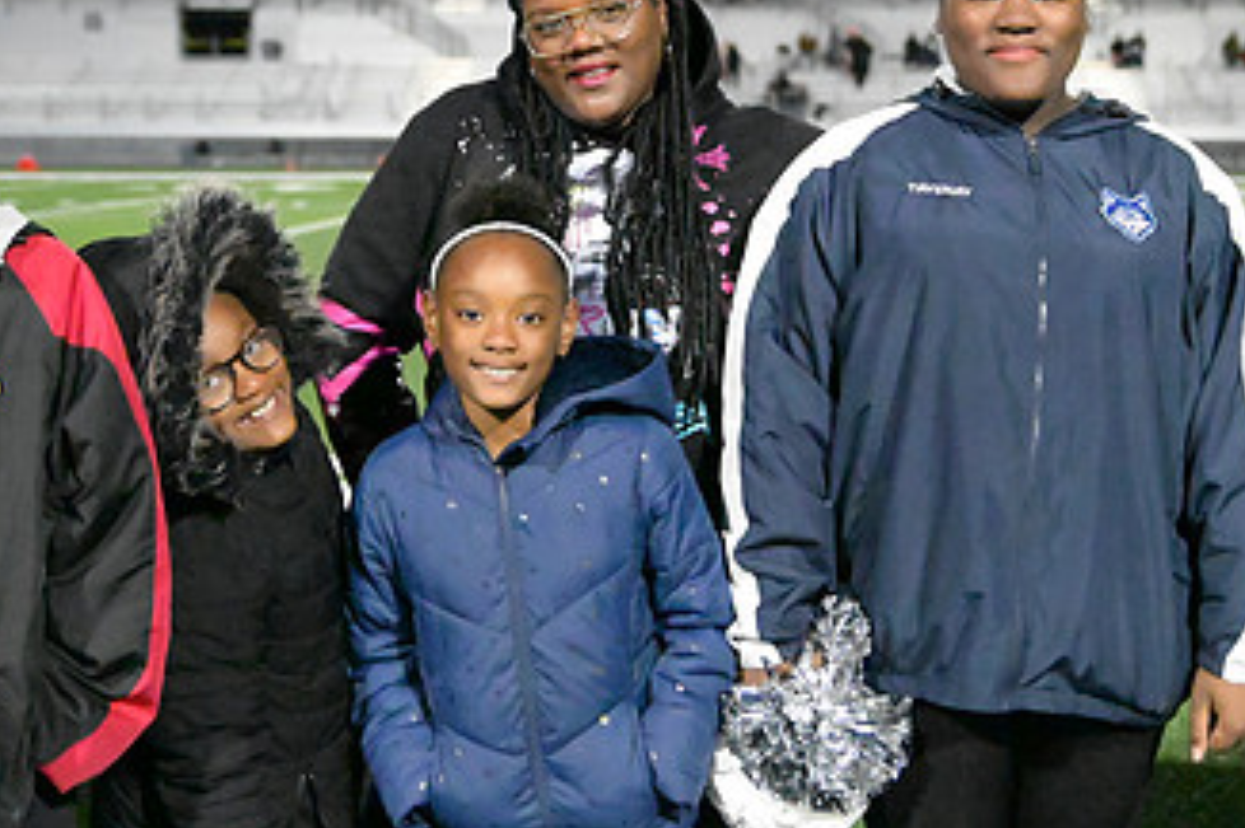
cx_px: 661
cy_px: 359
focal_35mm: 64
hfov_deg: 31.4
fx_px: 2212
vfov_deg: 21.2
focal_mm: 36
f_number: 2.8
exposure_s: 1/8000
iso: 51200
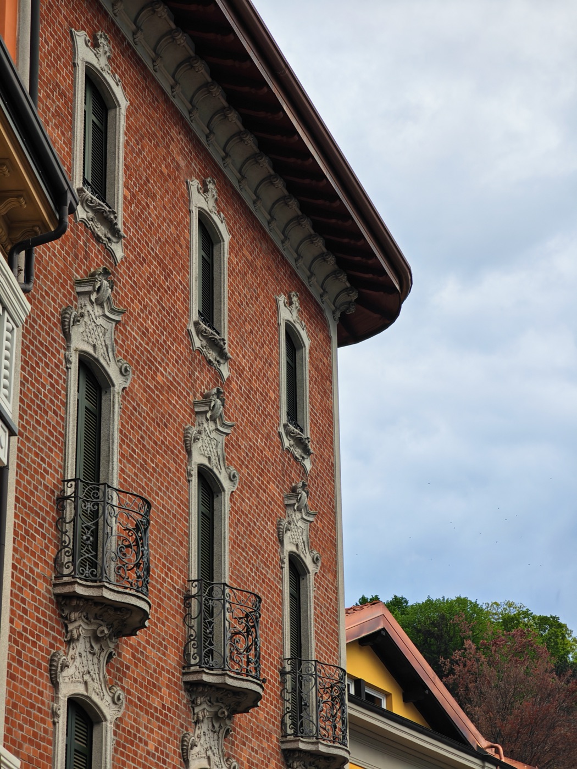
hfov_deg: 16.4
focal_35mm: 90
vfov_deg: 21.8
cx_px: 288
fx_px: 2000
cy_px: 384
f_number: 3
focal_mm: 14.92
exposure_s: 1/50
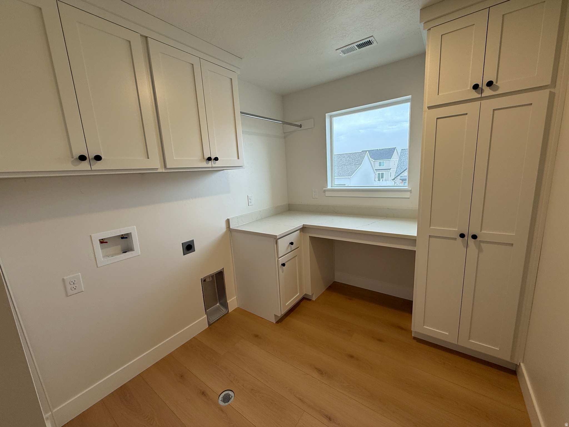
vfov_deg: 85.7
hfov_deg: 102.1
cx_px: 284
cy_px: 214
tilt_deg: -11.0
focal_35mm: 14
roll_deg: +4.3
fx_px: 230
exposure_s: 1/129
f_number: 2.2
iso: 64
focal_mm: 2.22
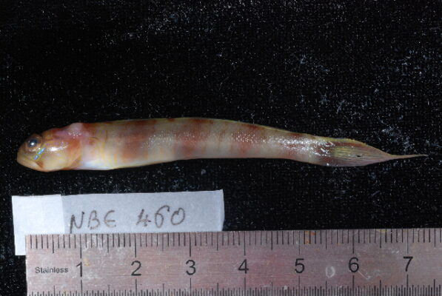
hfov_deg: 22.6
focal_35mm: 90
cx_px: 221
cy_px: 148
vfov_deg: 15.2
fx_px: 1107
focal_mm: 60
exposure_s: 1/60
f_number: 32
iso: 800
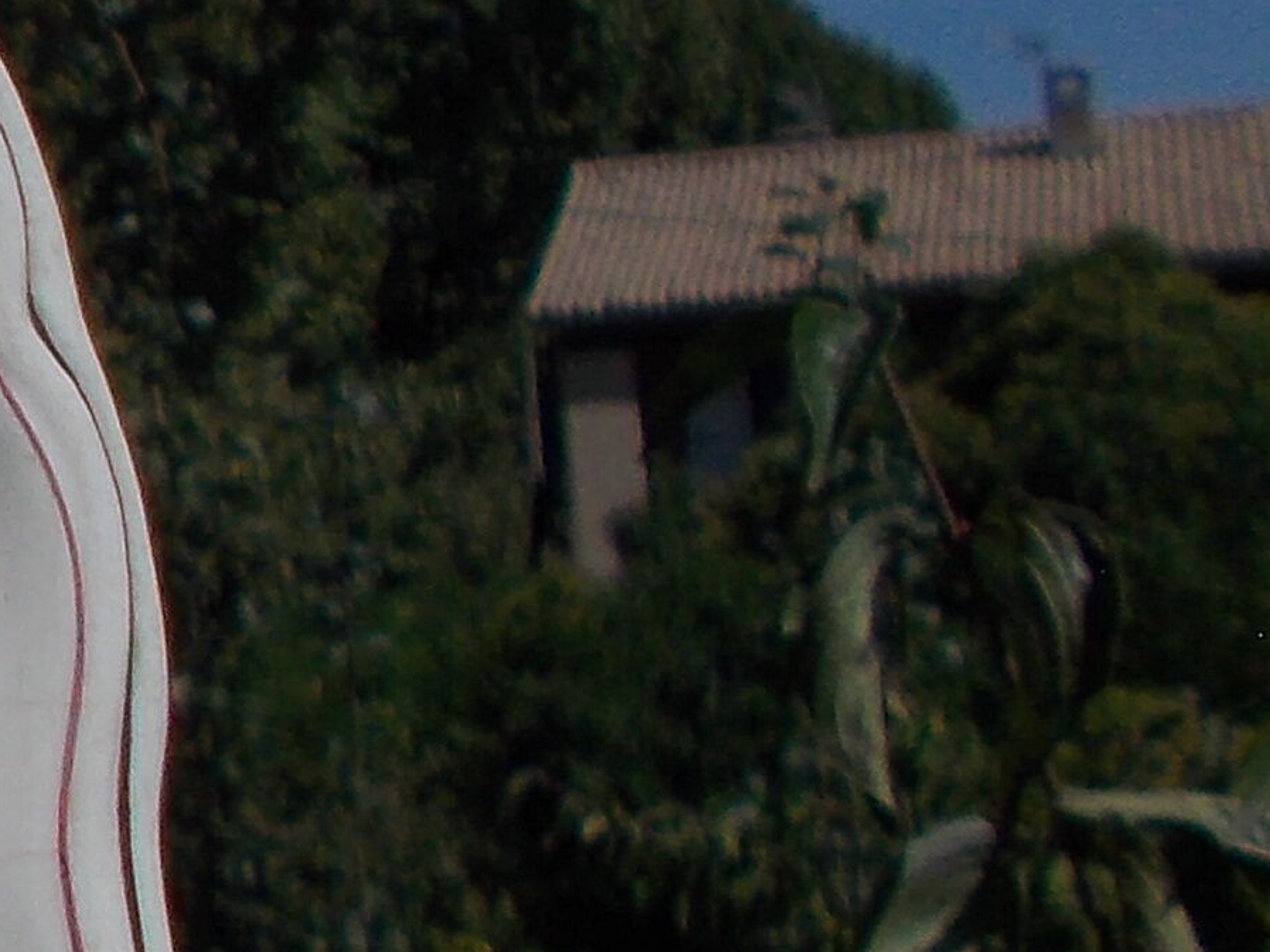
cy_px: 491
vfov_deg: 9.6
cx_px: -1906
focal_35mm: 154
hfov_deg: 10.7
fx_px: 5648
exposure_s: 1/500
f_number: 8.6
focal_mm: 5.3
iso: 80
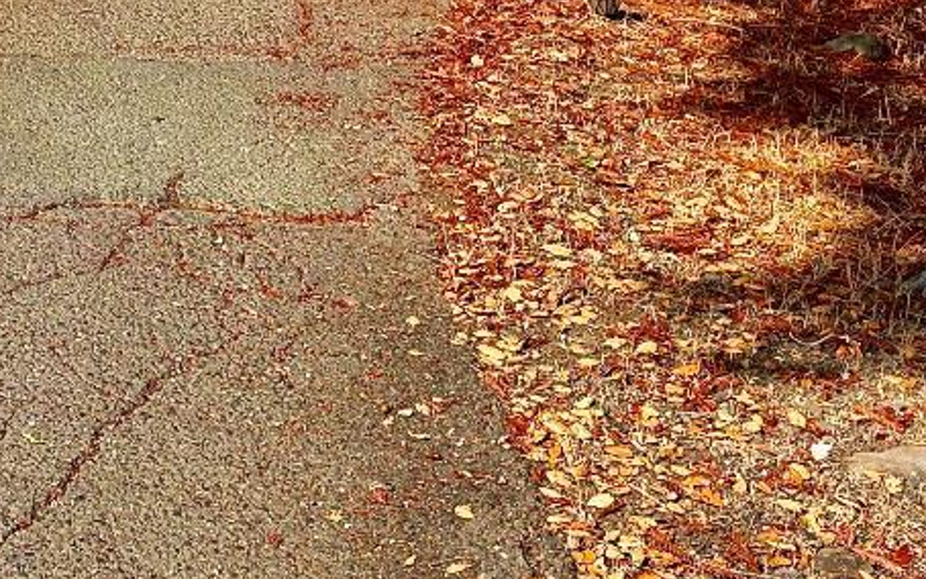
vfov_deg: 14.1
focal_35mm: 84
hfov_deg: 23.0
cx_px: -128
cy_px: -399
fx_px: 2120
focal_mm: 6.93
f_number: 1.8
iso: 80
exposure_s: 1/1678
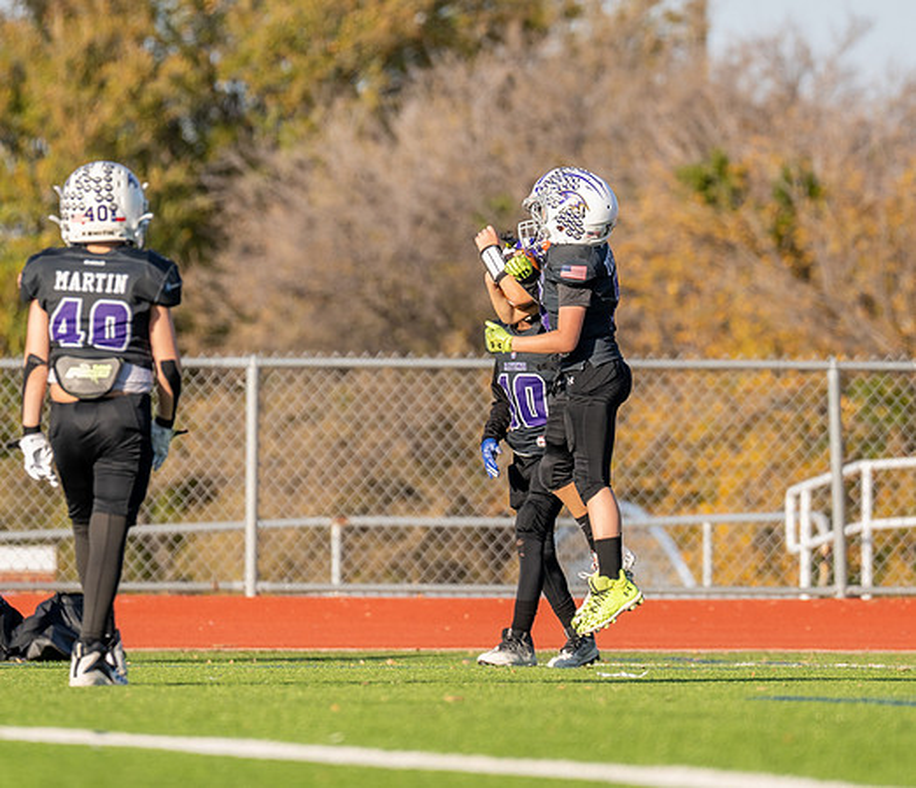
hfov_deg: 3.6
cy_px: 375
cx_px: 554
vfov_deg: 3.1
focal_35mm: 519
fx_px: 14497
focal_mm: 200
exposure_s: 1/1000
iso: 100
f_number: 2.8
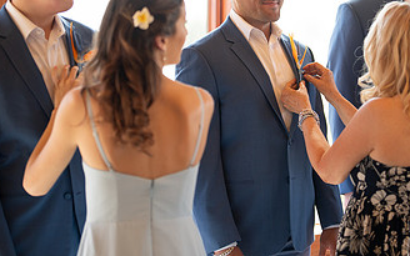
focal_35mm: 90
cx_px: 255
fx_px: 1006
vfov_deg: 14.5
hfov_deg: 23.0
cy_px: 72
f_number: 1.3
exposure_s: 1/1600
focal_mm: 50
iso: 400
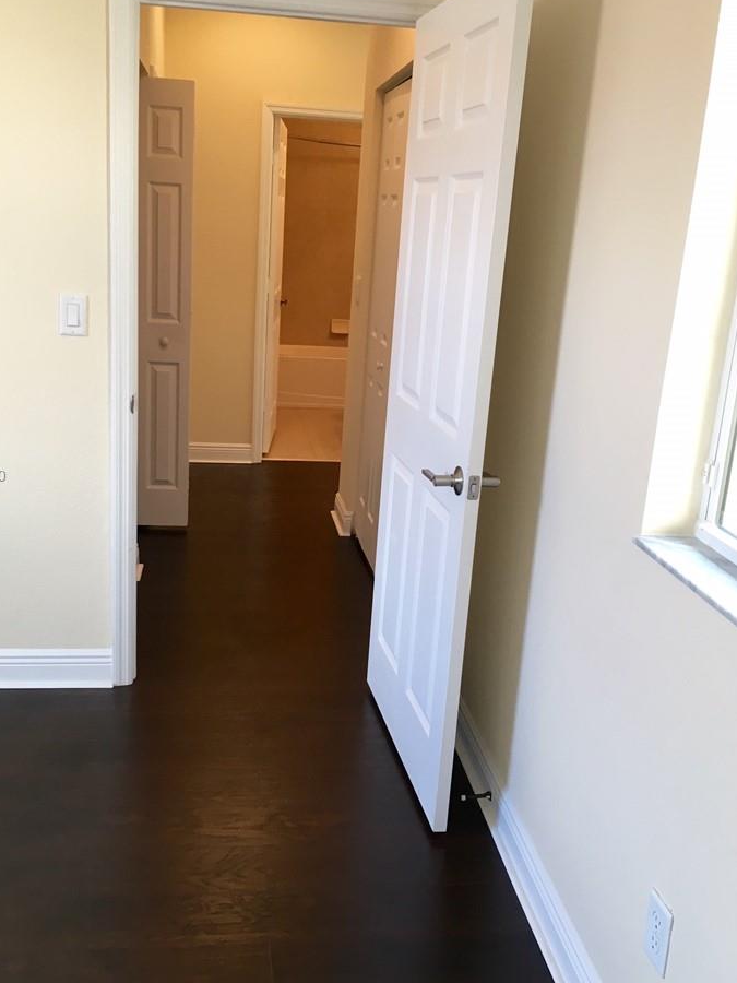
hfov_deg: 42.9
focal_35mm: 33
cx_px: 342
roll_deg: -2.8
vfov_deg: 55.3
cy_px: 476
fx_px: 937
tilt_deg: -15.1
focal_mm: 4.15
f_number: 2.2
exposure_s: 1/33
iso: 64
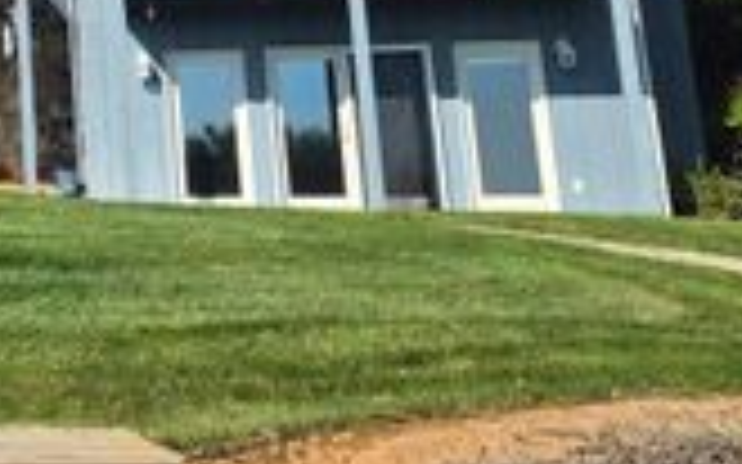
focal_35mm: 74
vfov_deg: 16.9
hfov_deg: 23.8
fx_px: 1496
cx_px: -279
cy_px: -88
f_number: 1.8
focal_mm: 5.4
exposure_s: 1/5472
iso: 80
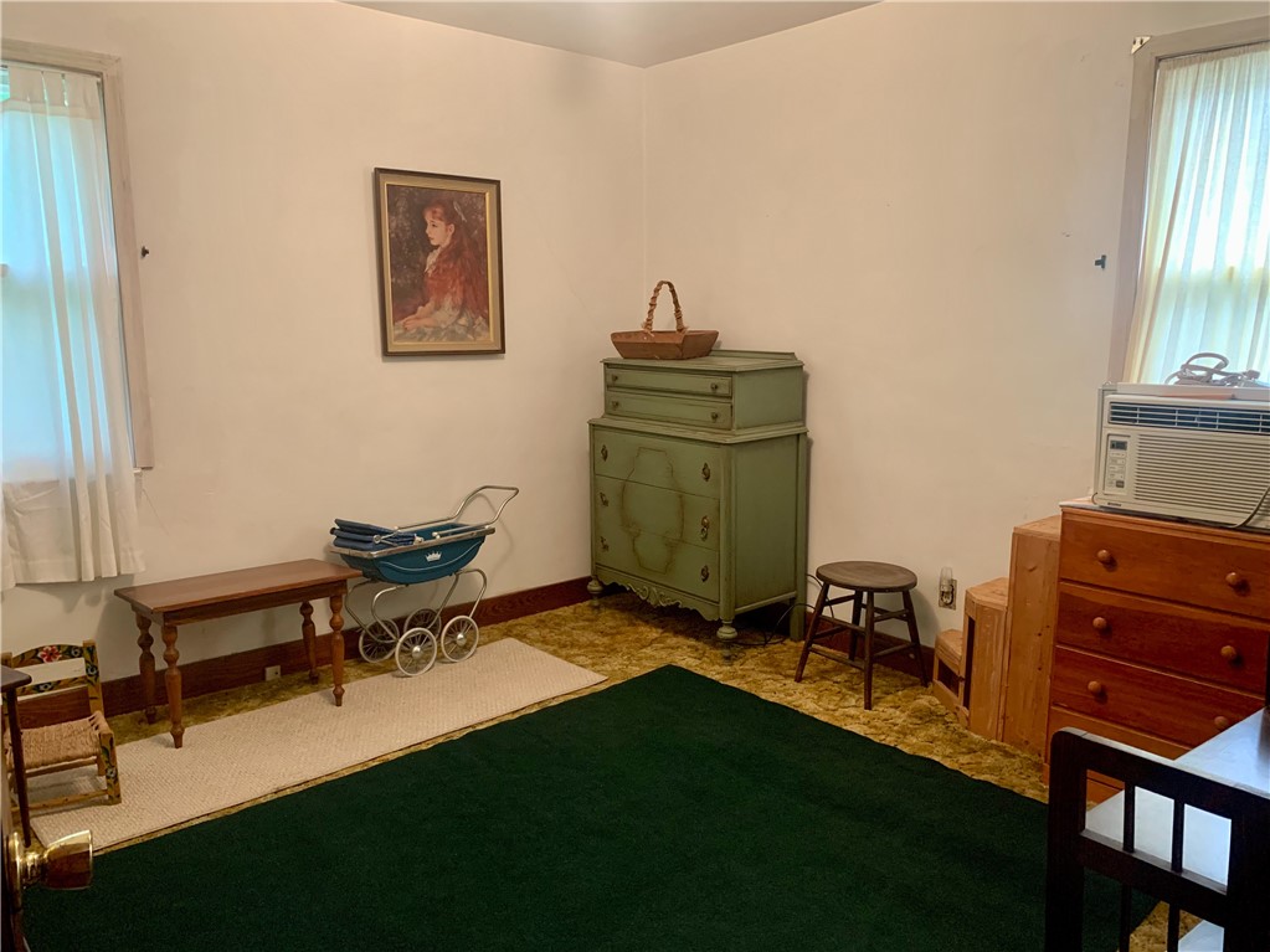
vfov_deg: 53.1
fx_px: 954
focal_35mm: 26
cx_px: 635
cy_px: 476
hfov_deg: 67.3
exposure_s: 1/60
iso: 320
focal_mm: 4.25
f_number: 1.8
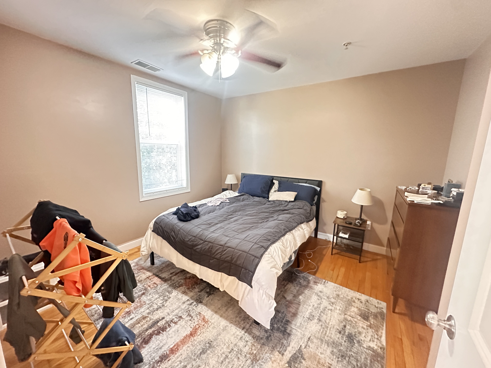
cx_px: 246
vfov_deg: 85.7
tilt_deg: -9.5
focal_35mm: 14
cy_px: 184
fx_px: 199
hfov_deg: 102.1
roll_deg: -1.5
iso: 1600
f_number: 2.2
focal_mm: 2.22
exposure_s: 1/30
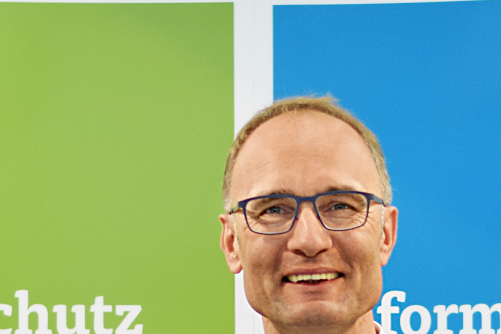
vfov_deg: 5.4
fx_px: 3479
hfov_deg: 8.2
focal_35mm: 250
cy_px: 516
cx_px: 308
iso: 200
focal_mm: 50
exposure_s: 1/125
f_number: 1.8
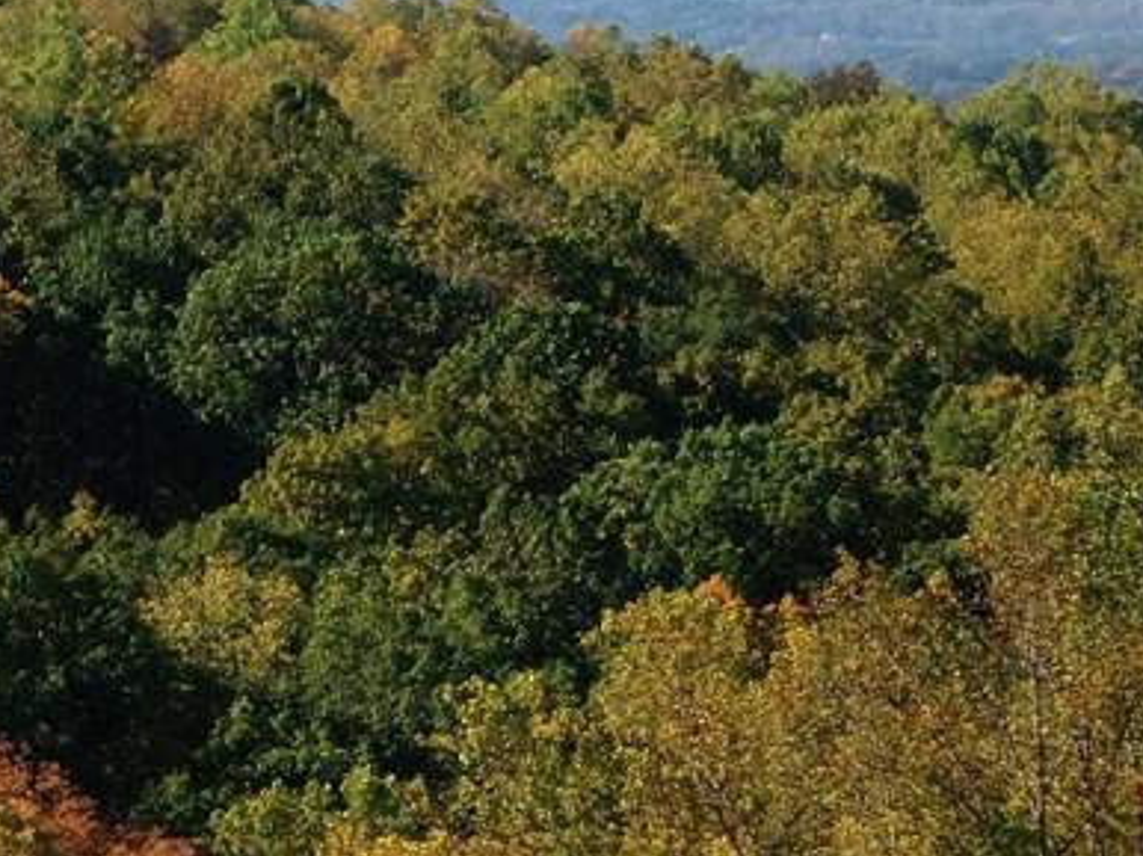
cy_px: 30
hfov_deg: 6.8
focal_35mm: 292
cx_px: -83
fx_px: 9636
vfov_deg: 5.1
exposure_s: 1/600
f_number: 4.5
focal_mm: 19.4
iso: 100
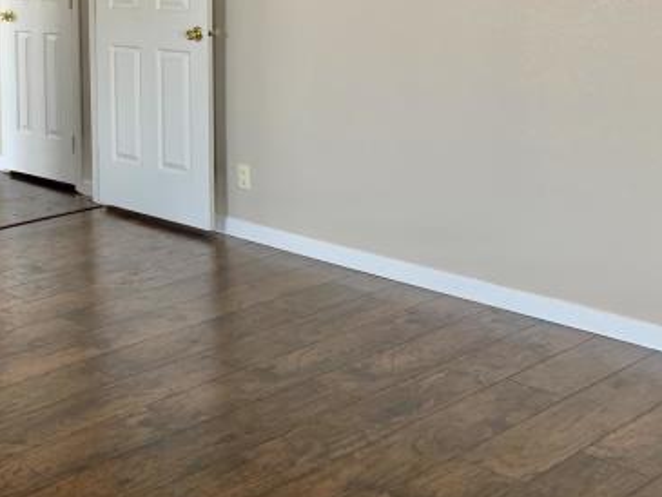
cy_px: 74
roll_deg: +1.5
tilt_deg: -4.0
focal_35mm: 57
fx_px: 1090
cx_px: 56
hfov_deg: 32.0
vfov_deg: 25.1
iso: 80
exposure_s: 1/121
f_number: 1.8
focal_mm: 4.25
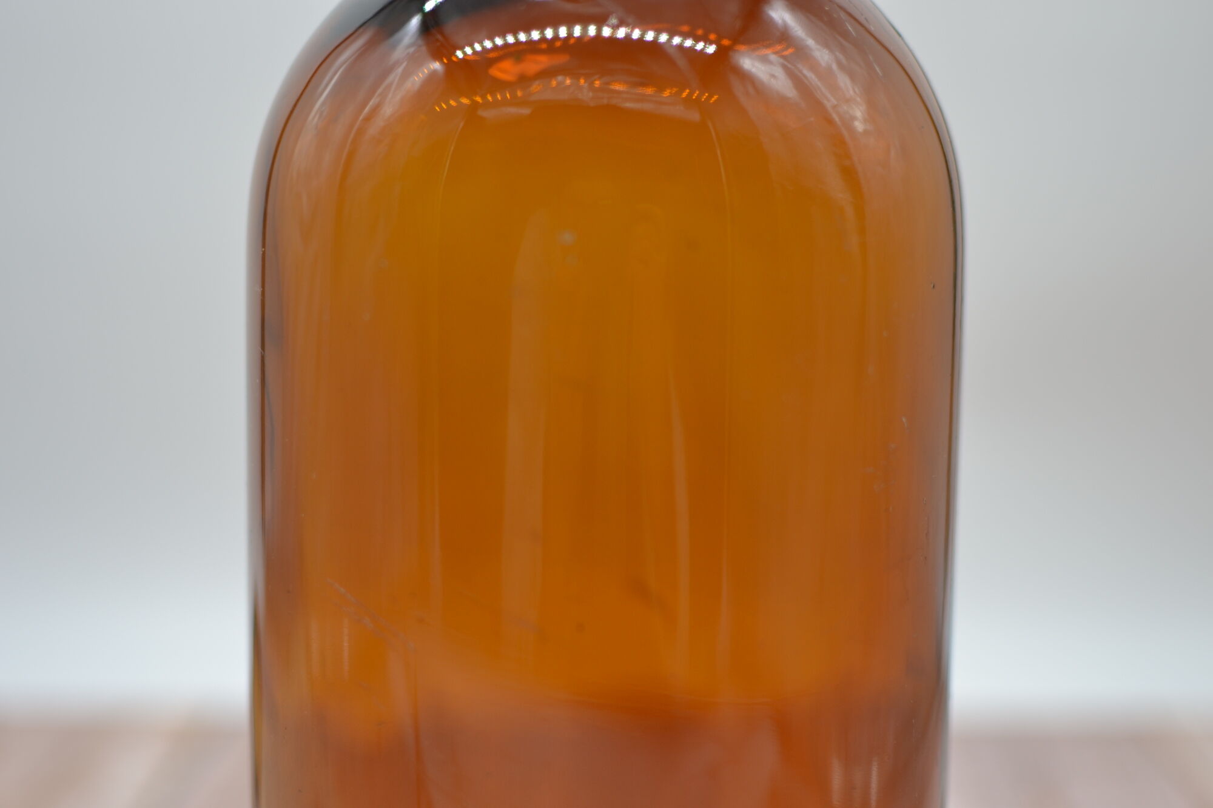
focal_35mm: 52
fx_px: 1769
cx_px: 606
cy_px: 404
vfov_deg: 25.7
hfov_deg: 37.9
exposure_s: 1/400
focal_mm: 35
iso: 100
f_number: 1.8
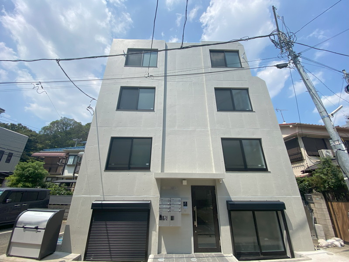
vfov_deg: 89.9
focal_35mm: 13
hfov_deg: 106.2
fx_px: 131
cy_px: 131
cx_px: 174
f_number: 2.4
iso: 20
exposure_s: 1/1332
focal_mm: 1.54
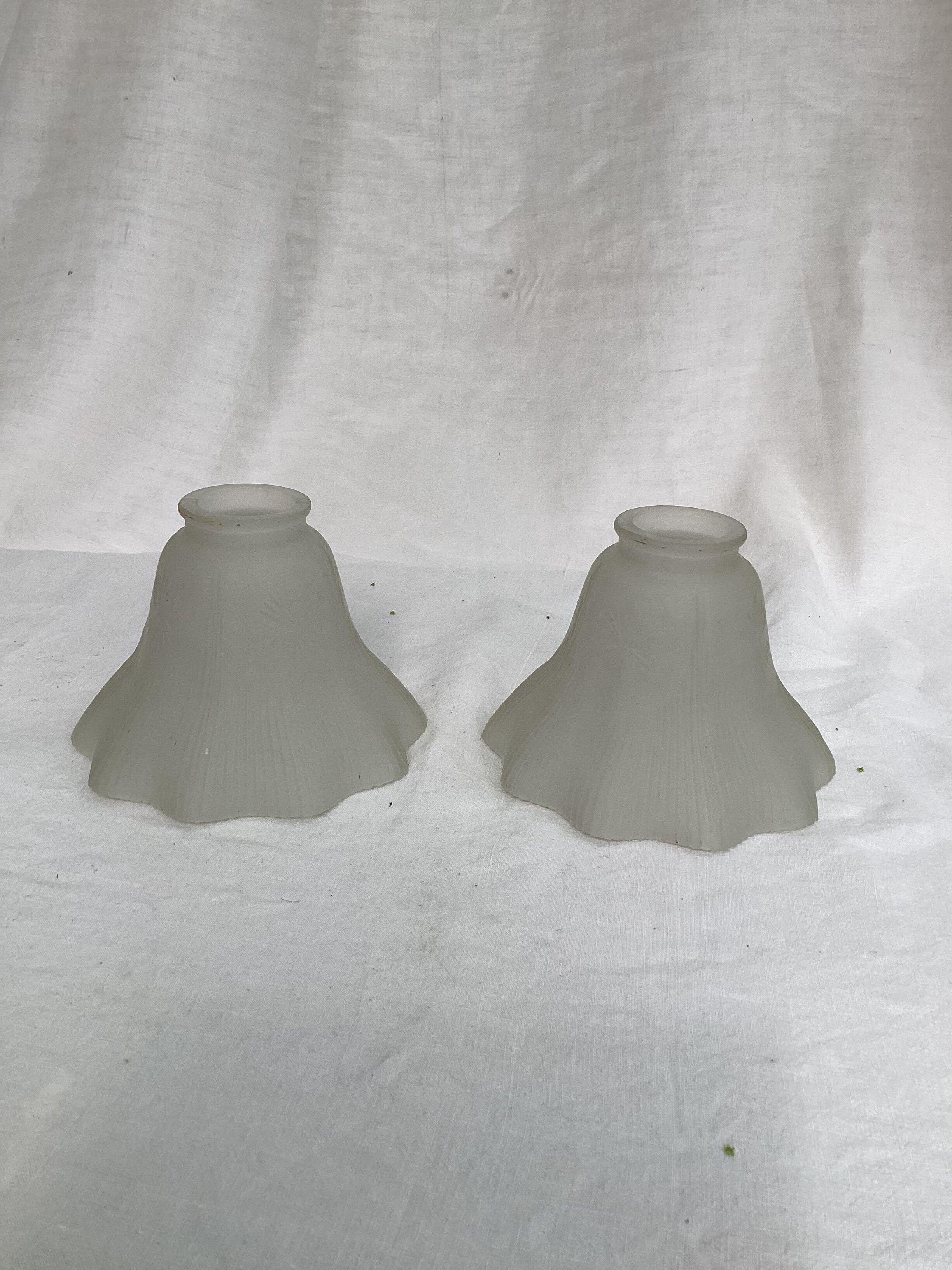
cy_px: 635
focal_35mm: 31
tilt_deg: -23.2
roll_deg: -0.9
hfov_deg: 45.4
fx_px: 1137
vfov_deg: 58.4
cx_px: 476
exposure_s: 1/264
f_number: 2.4
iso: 25
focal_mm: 3.3
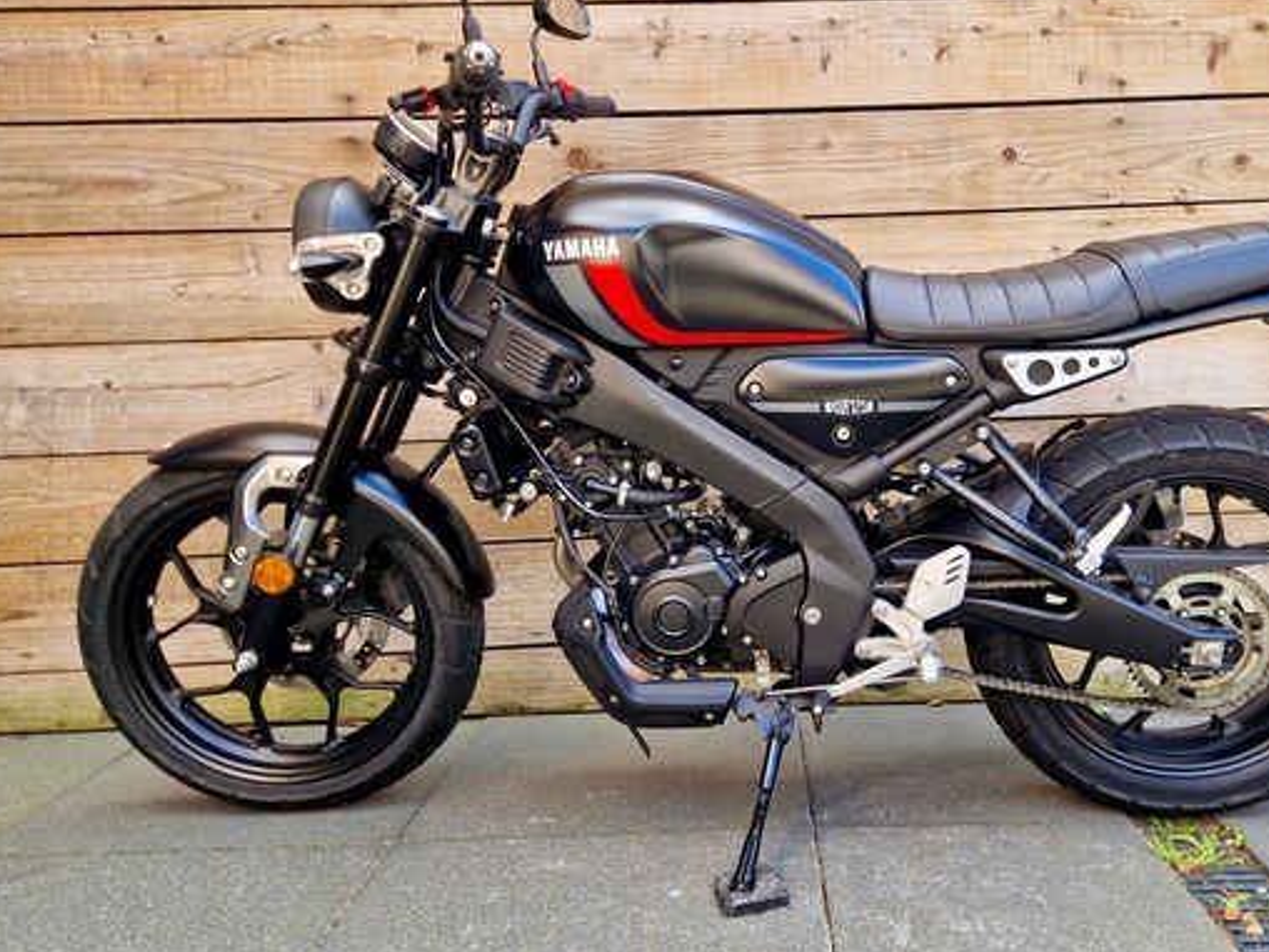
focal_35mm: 29
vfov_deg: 48.1
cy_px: 405
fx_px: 1063
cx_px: 787
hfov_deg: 60.9
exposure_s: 1/180
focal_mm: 5.4
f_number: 1.8
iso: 50
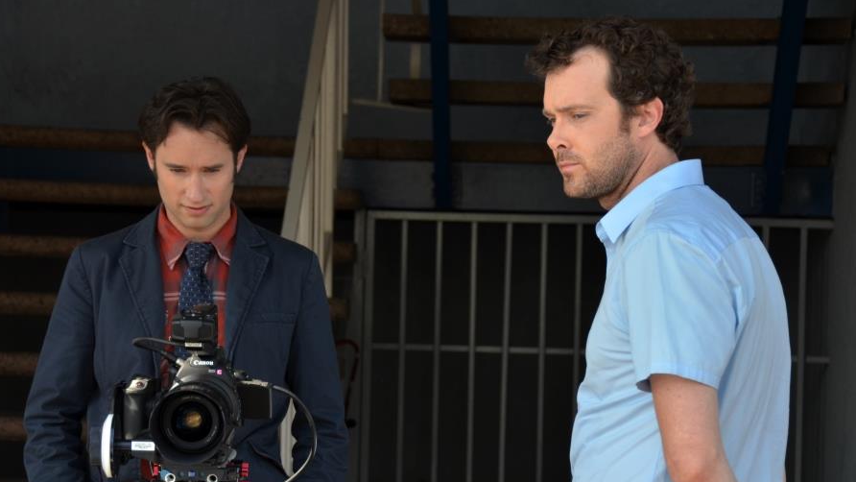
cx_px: 406
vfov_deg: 8.4
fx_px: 3269
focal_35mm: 144
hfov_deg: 14.9
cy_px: 324
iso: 200
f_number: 5.6
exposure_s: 1/125
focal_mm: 80
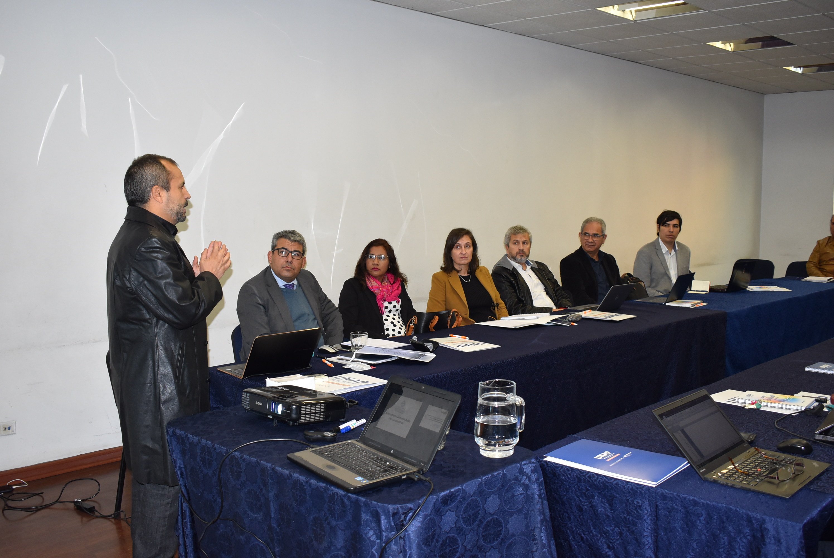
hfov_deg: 53.1
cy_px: 279
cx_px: 417
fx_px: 835
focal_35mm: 36
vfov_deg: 36.9
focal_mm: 24
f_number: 4.5
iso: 800
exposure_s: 1/80
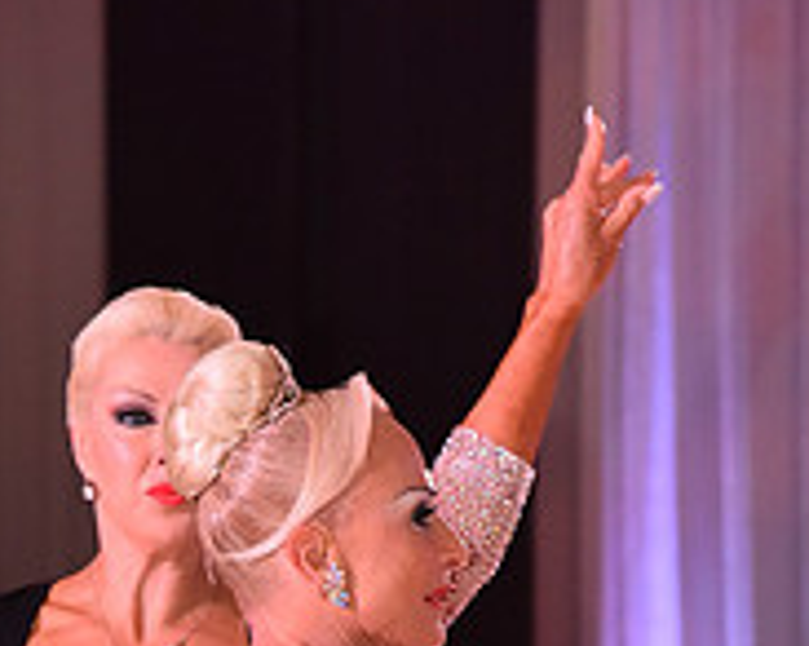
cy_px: 1159
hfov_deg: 5.8
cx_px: 206
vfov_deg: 4.6
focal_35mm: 333
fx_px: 7965
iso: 2500
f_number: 5.6
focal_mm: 112
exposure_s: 1/320
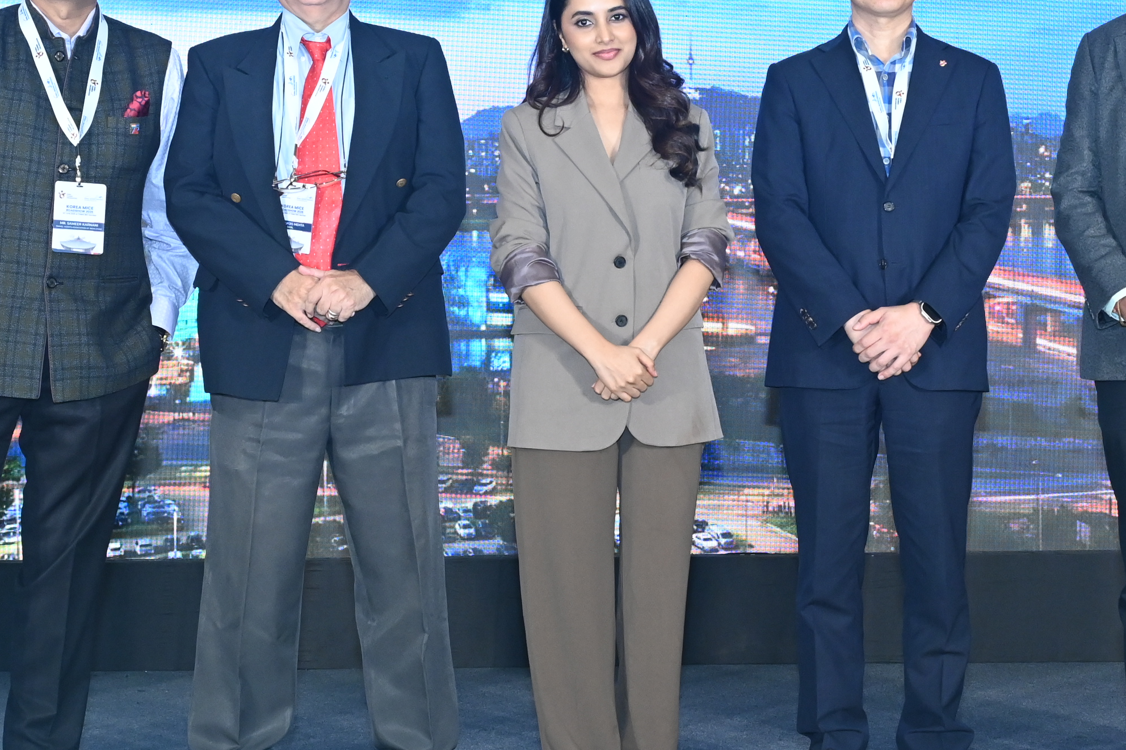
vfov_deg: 15.4
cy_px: 387
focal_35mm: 89
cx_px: 621
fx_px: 2783
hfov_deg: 22.9
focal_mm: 39
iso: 2500
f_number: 5.6
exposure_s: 1/160
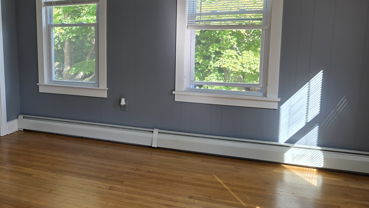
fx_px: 421
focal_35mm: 43
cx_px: 61
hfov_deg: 44.5
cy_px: 97
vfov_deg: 27.7
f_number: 1.7
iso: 50
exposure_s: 1/120
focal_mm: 6.3
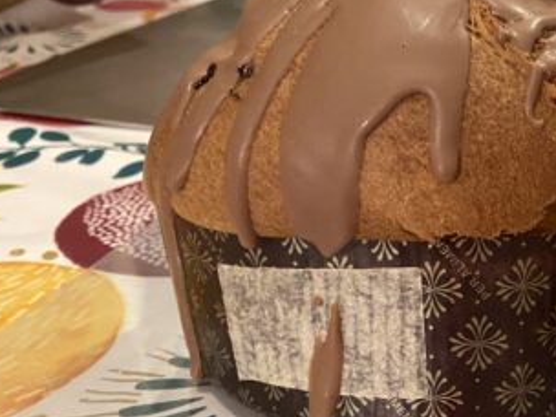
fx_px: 916
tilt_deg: -25.4
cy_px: 234
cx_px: 583
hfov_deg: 30.8
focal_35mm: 57
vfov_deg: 25.6
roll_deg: -3.9
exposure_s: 1/25
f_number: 1.8
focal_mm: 4.25
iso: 500
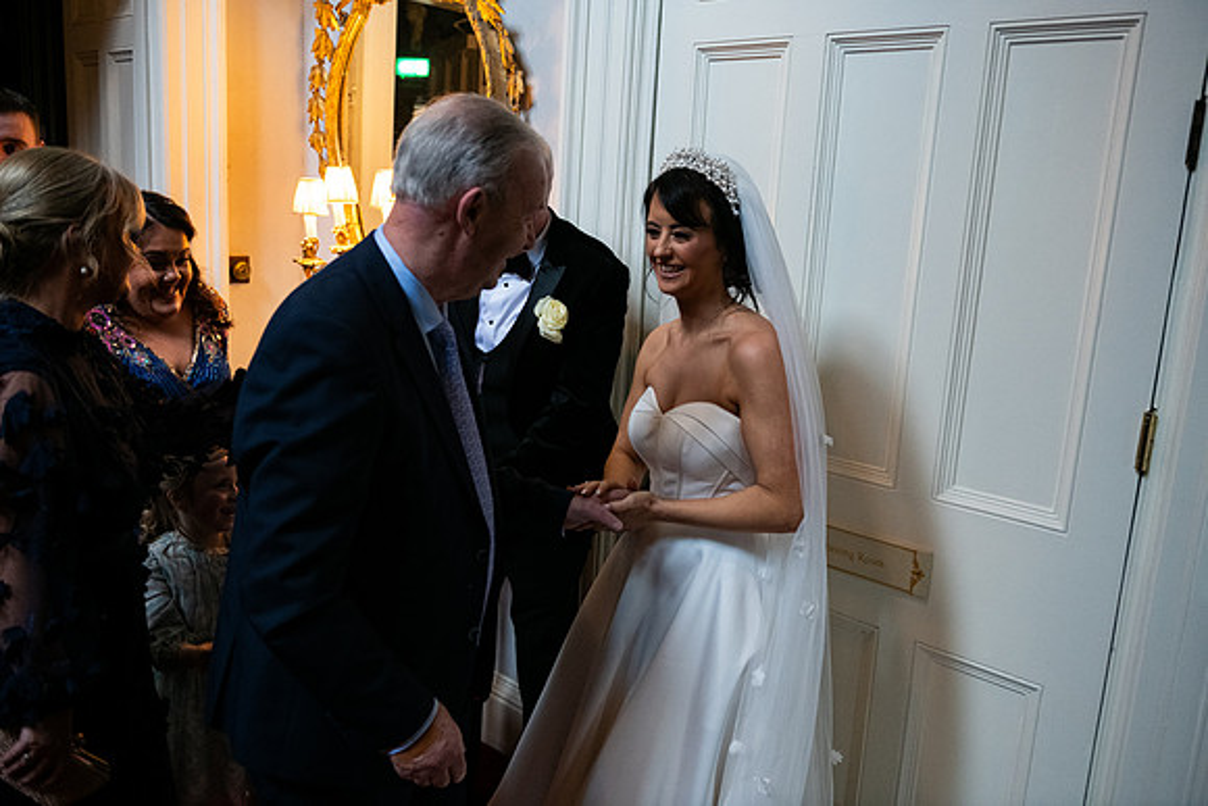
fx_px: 1040
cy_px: 403
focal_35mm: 31
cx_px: 604
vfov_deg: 42.3
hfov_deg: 60.3
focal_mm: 31
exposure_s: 1/160
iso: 1600
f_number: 3.5
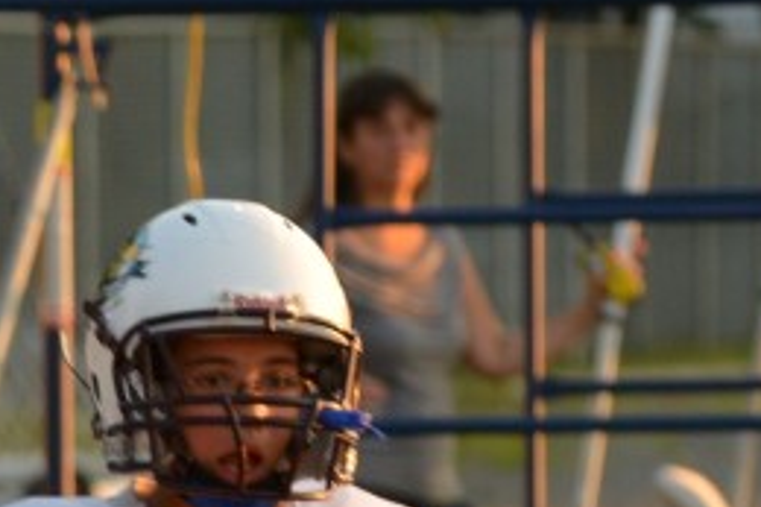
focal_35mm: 873
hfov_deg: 2.4
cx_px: -723
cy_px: 1289
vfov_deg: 1.6
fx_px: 18442
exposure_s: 1/320
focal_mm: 140
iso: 500
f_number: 6.3
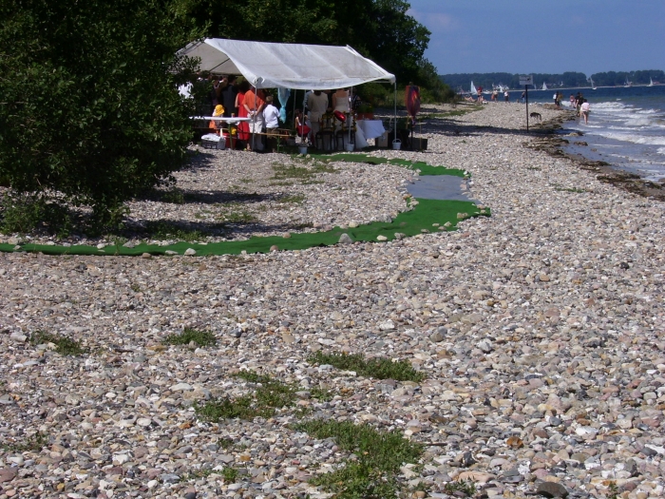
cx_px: 332
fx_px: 1959
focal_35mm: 102
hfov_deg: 19.3
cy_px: 250
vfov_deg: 14.5
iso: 80
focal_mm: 16.8
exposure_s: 1/350
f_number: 8
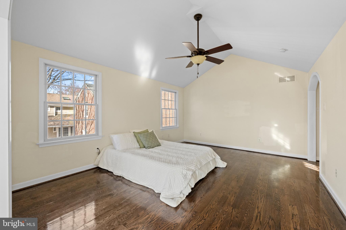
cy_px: 115
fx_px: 135
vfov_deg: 81.2
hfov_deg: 104.3
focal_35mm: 14
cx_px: 173
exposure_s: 1/80
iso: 800
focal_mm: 14
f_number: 7.1
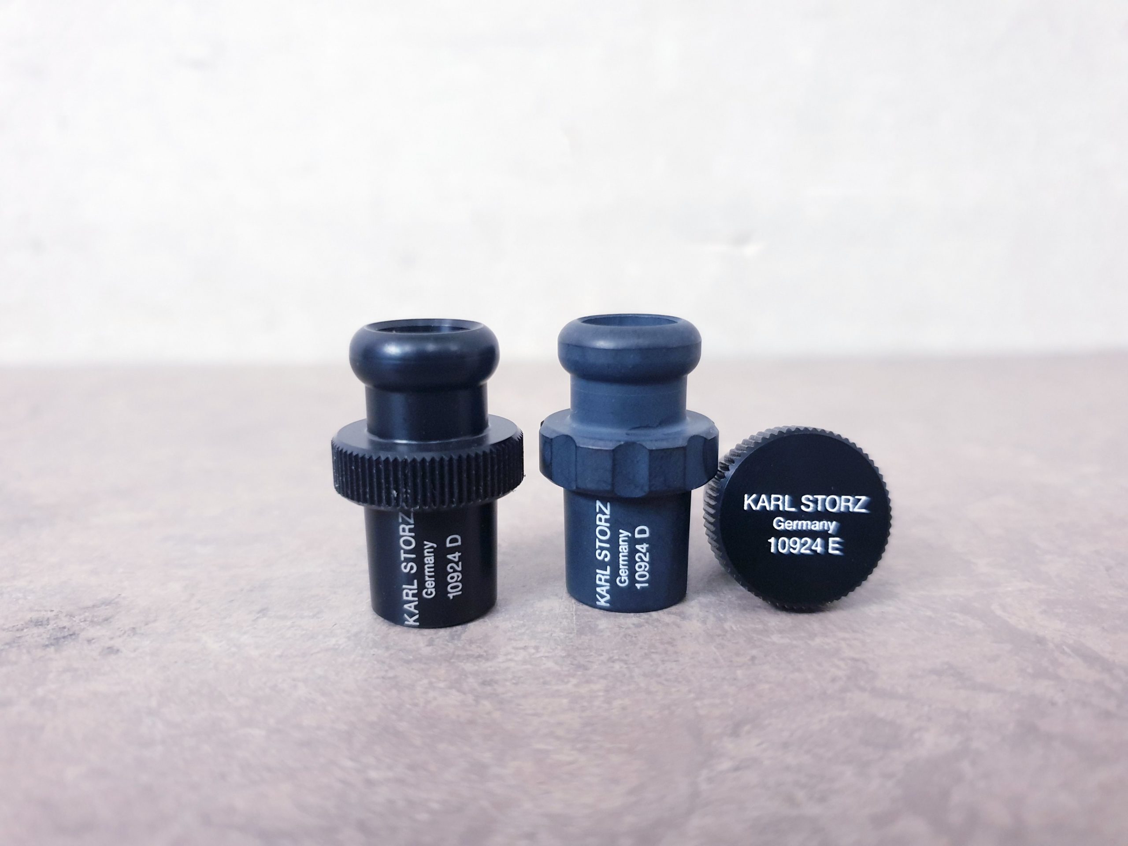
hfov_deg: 67.3
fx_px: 847
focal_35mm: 26
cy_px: 423
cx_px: 564
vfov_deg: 53.1
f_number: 1.5
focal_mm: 4.3
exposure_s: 1/50
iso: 320
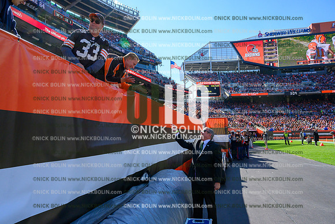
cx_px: 168
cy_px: 112
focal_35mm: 24
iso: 1000
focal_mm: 24
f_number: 8
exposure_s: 1/2500
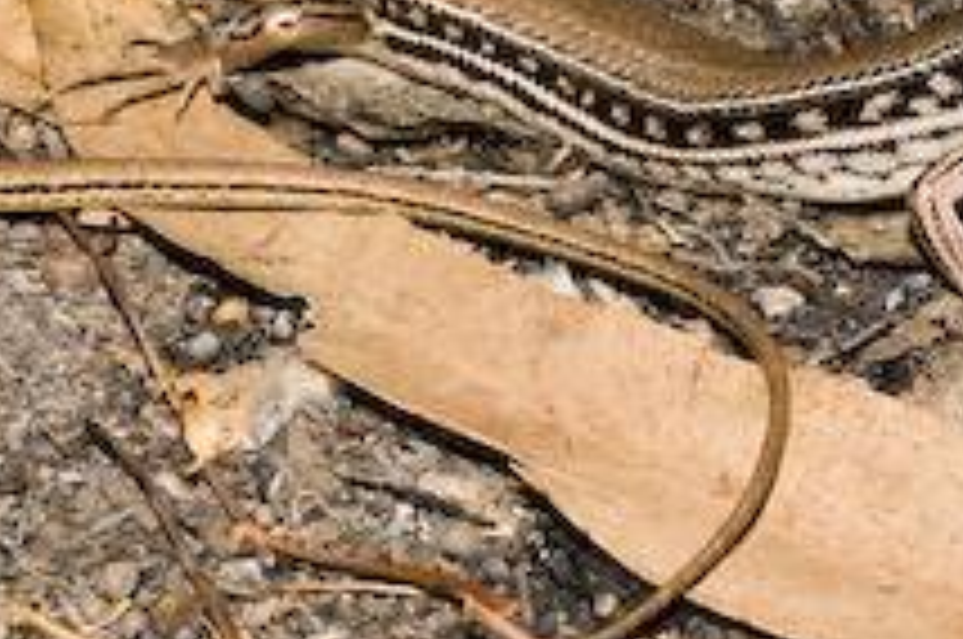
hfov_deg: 6.5
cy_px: 104
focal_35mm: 316
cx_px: 526
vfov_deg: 4.3
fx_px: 8440
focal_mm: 90
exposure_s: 1/500
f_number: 16
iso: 500
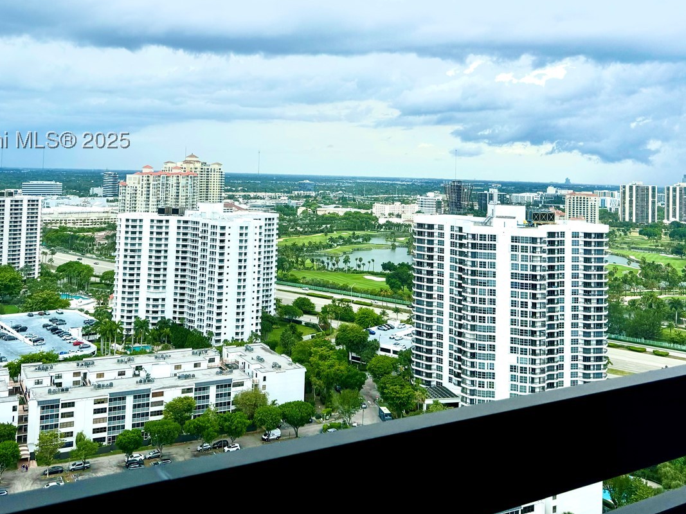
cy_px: 144
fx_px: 713
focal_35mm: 36
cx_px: 319
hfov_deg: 51.3
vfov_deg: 38.8
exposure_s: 1/4608
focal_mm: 6.76
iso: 80
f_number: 1.78
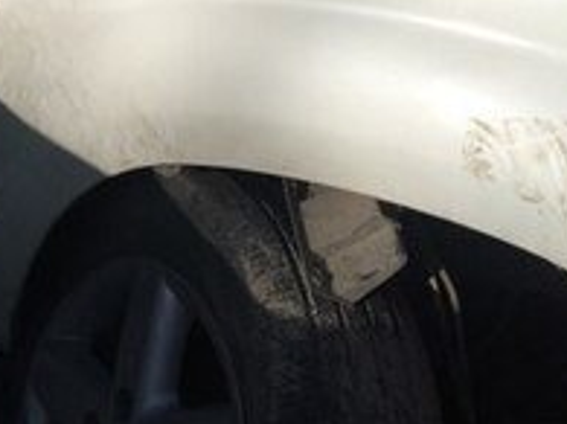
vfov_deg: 14.7
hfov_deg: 18.7
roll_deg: +9.7
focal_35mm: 98
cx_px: -154
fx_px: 1604
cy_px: -33
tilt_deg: -28.5
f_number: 2.2
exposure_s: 1/3731
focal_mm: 4.15
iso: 32
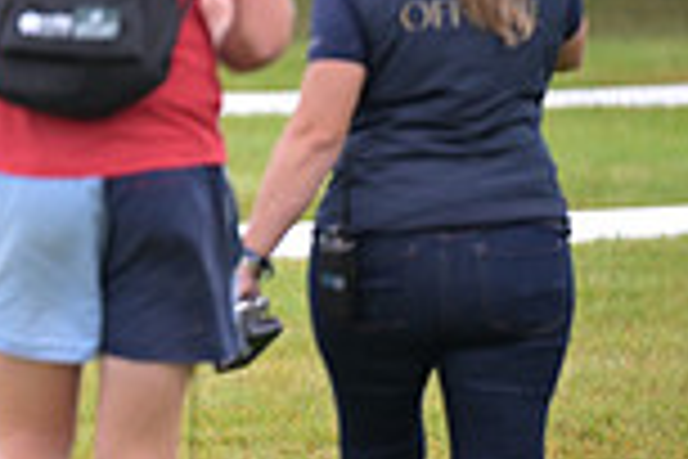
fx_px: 14447
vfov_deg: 1.8
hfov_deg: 2.7
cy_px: -128
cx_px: -589
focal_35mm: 756
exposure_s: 1/1250
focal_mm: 200
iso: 1250
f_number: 3.2
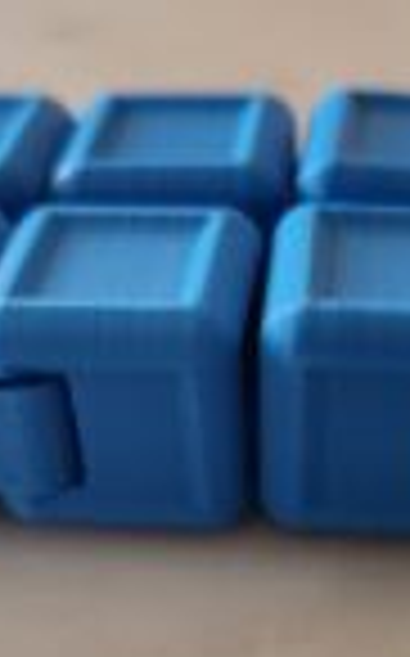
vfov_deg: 29.9
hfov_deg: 19.3
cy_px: 526
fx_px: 1200
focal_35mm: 67
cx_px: 275
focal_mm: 5.4
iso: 200
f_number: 1.8
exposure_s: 1/120
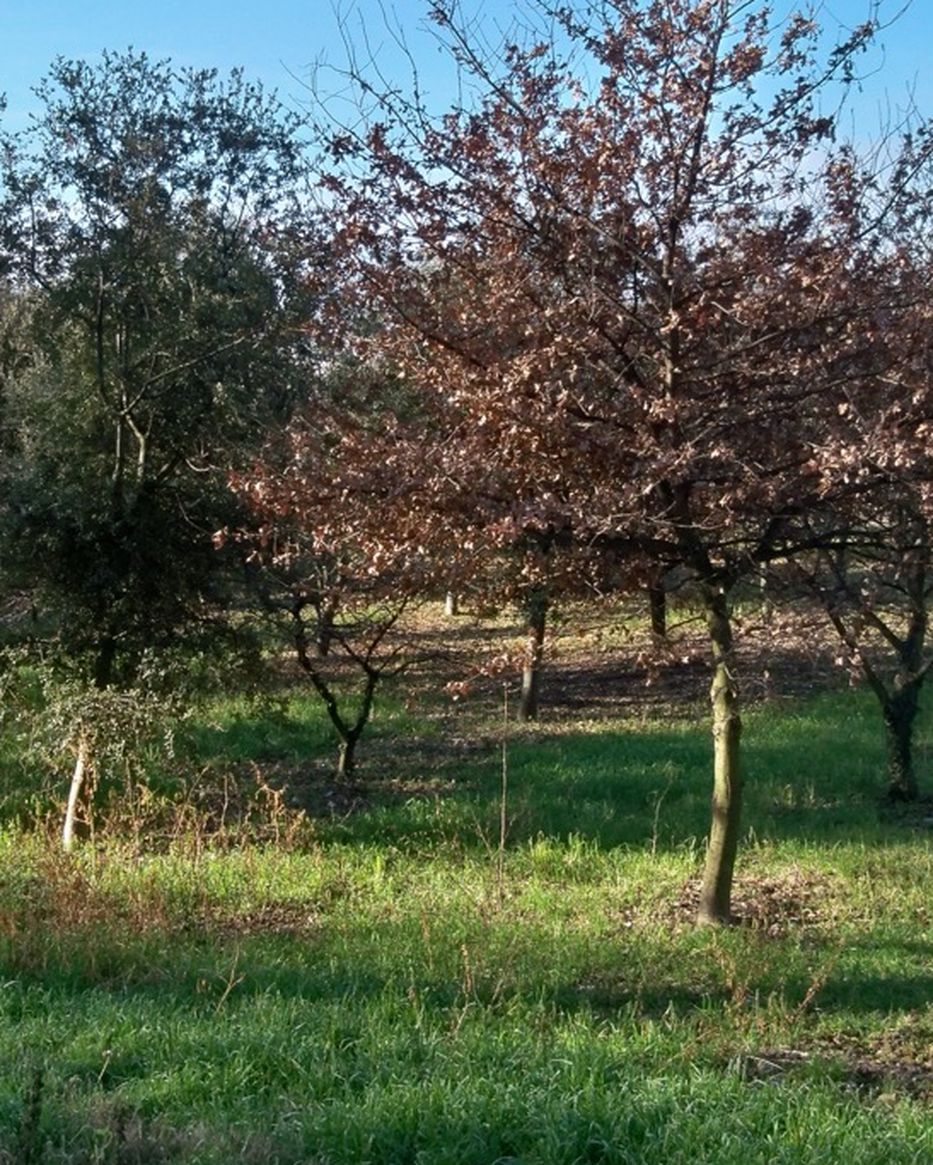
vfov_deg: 31.4
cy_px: 500
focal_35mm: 60
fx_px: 2070
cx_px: 443
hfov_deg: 25.4
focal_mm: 6.2
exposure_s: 1/320
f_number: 3.5
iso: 160
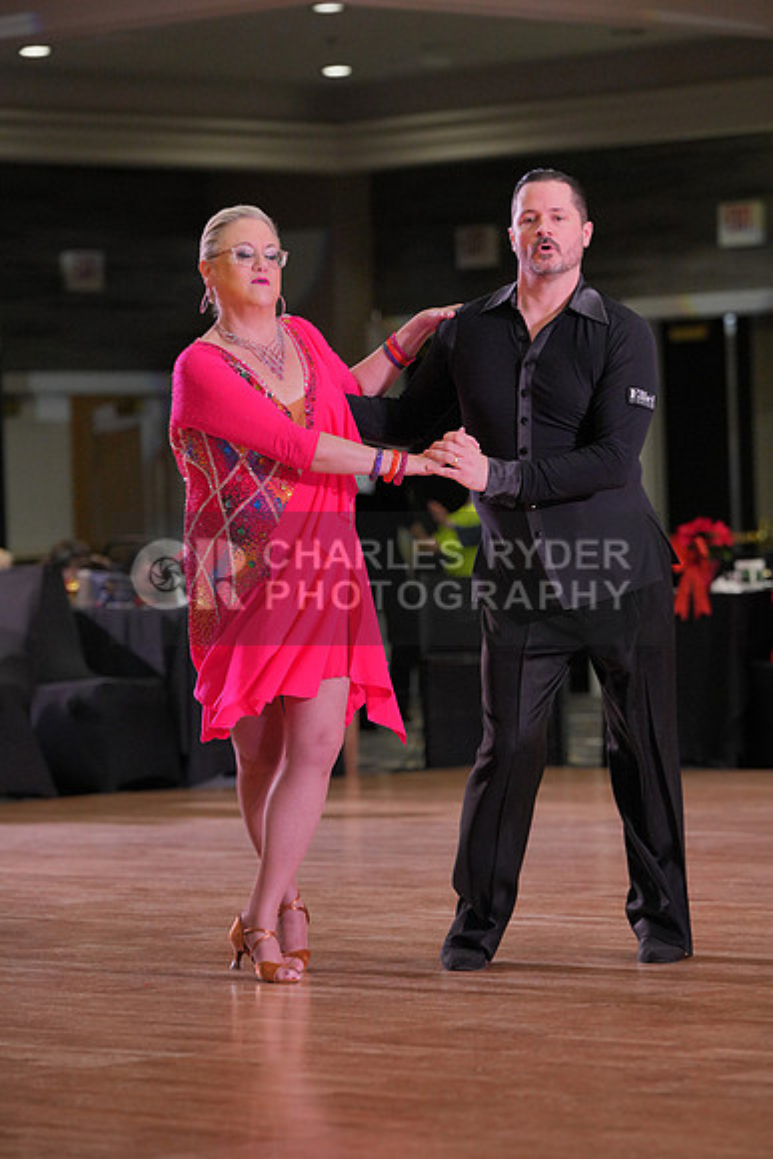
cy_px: 580
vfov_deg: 13.7
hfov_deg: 9.2
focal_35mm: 150
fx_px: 4828
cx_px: 386
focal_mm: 150
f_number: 4
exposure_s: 1/500
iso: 2000
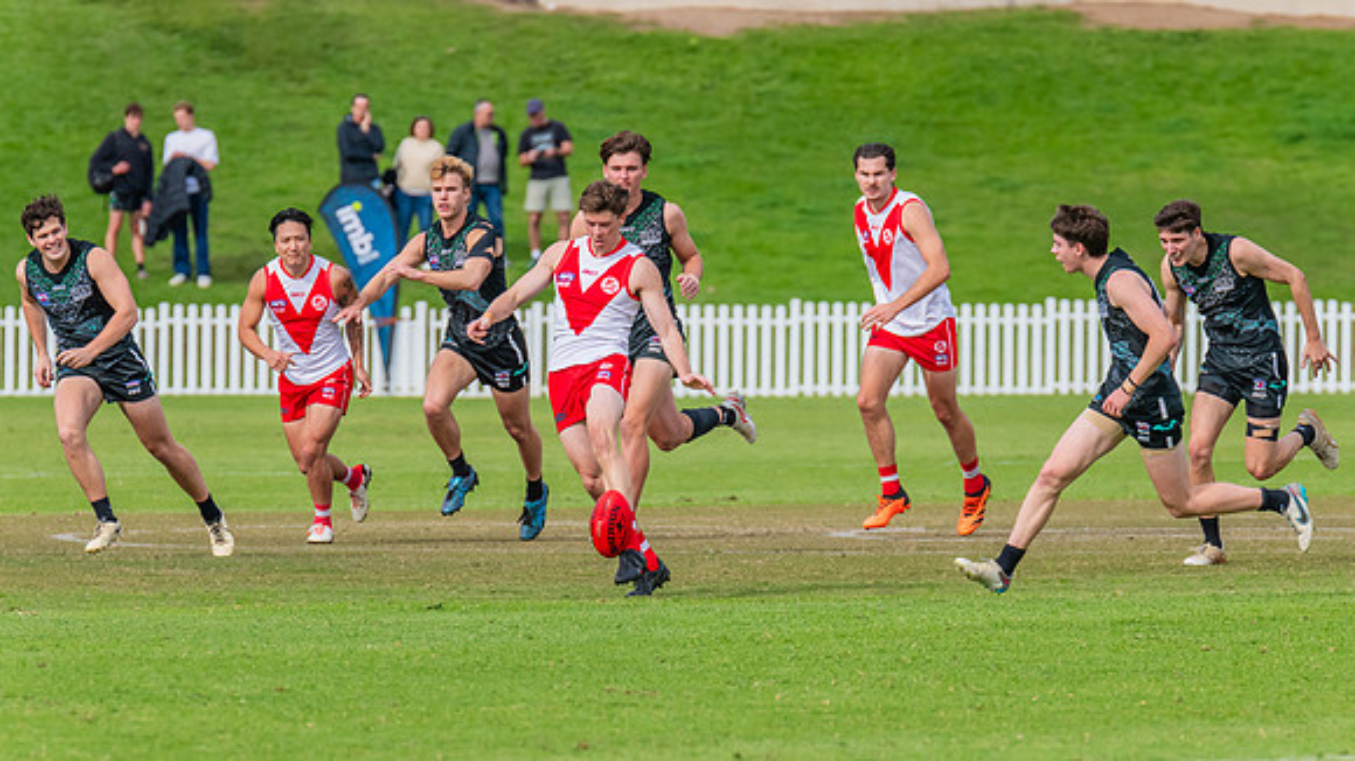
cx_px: 694
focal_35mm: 465
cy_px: 398
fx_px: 16717
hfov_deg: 4.6
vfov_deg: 2.6
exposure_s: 1/1600
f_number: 7.1
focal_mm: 420
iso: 800
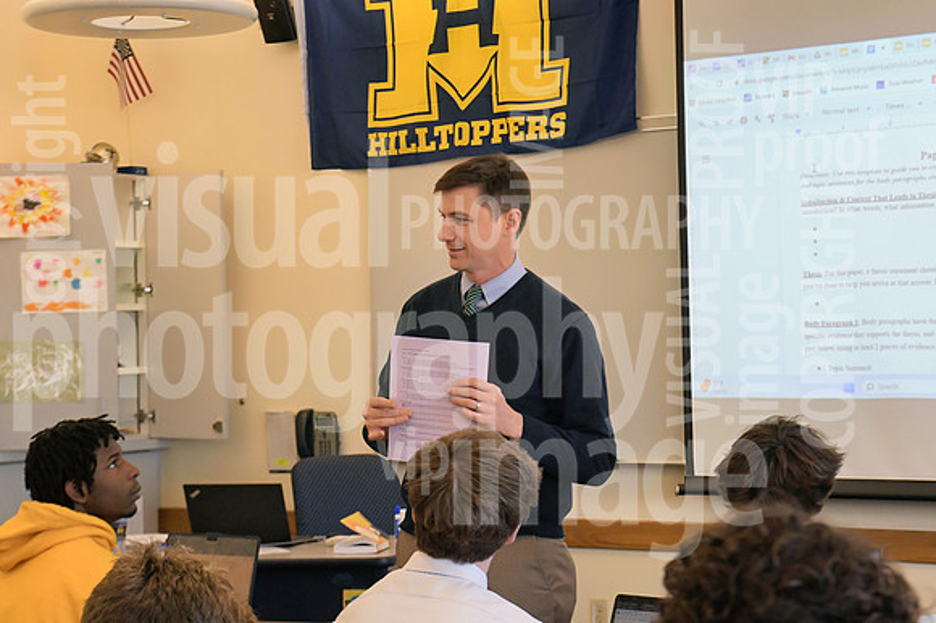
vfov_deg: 16.2
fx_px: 2183
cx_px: 468
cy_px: 312
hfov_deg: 24.2
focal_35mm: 84
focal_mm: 70
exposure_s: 1/250
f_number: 8
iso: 3200
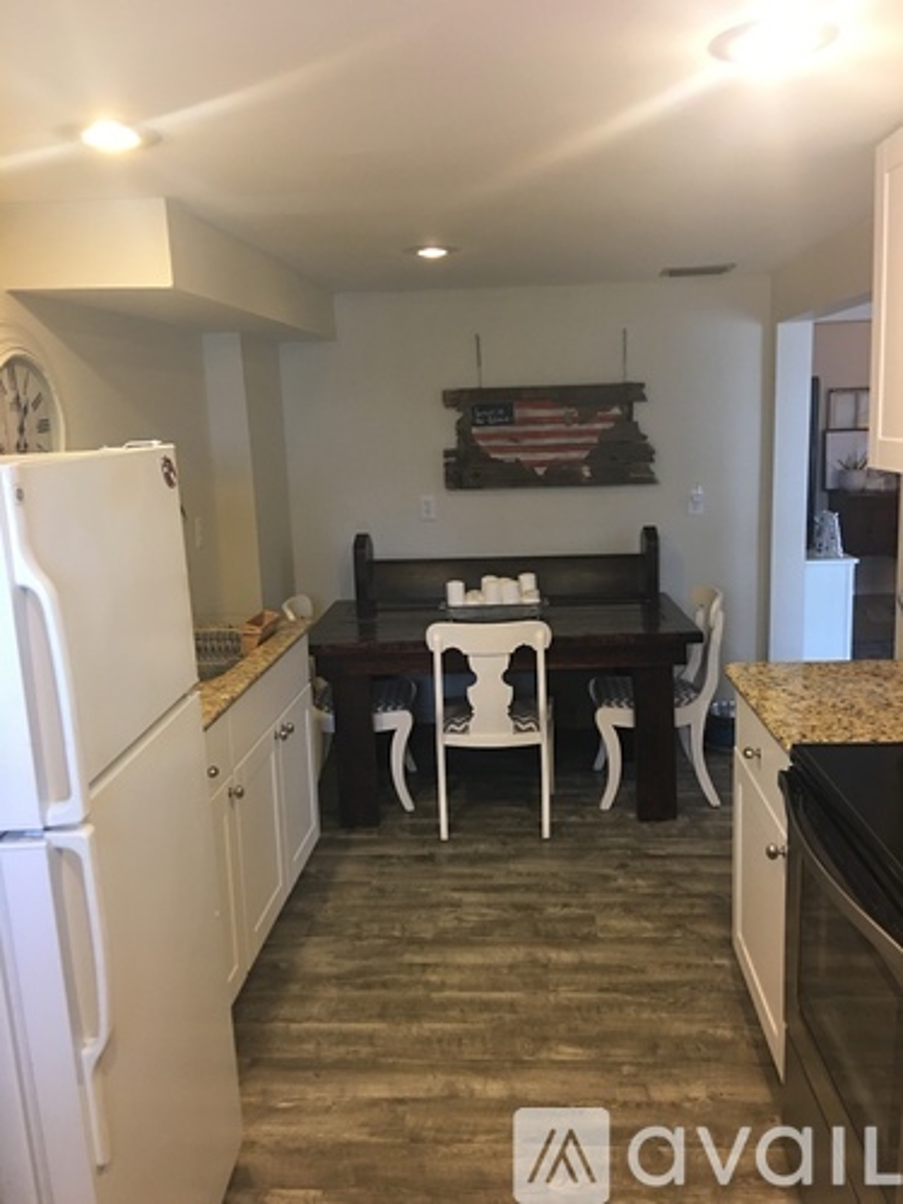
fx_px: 1009
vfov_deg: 61.7
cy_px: 602
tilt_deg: -9.9
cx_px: 452
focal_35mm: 29
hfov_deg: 48.2
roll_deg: +1.9
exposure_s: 1/15
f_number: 2.2
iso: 80
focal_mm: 4.15
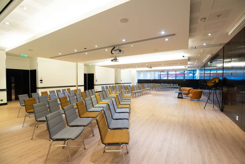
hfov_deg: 100.4
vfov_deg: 77.4
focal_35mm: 15
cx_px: 122
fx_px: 102
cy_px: 82
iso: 100
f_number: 8
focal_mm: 15
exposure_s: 1
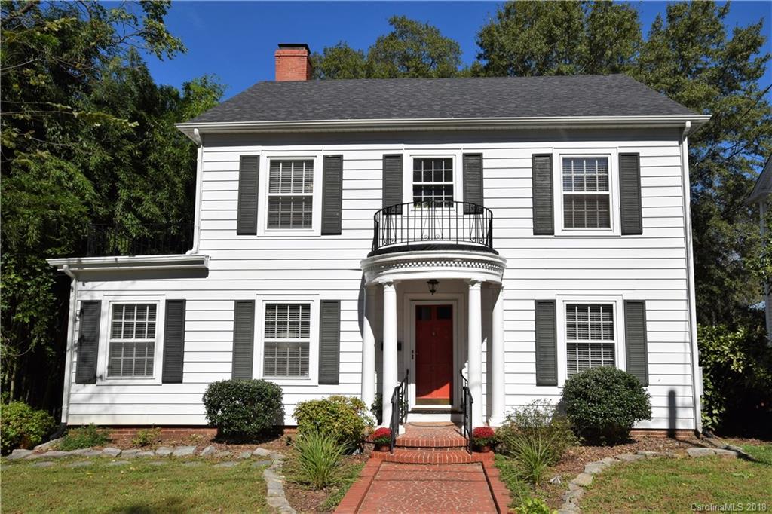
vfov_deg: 63.2
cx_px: 386
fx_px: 418
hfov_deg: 85.4
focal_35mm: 20
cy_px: 257
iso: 200
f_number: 11
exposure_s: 1/500
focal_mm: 13
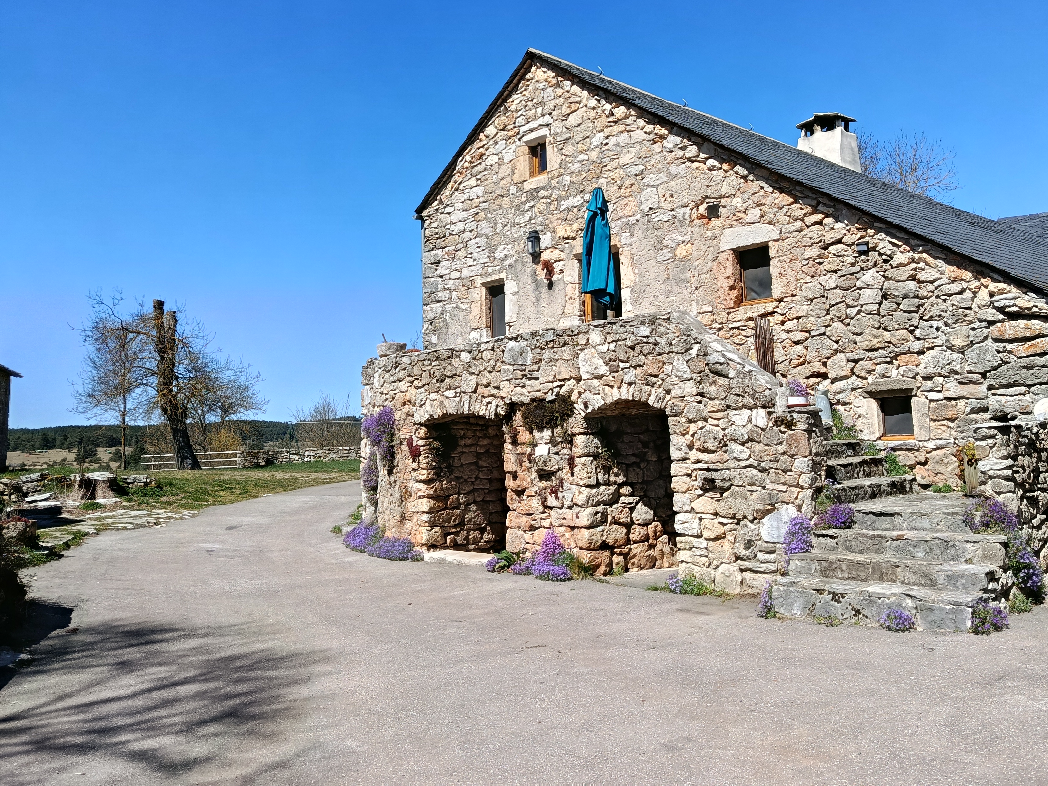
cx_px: 620
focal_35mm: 29
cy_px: 311
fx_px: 878
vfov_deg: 47.9
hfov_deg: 61.2
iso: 52
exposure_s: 1/595
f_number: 1.7
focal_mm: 5.24
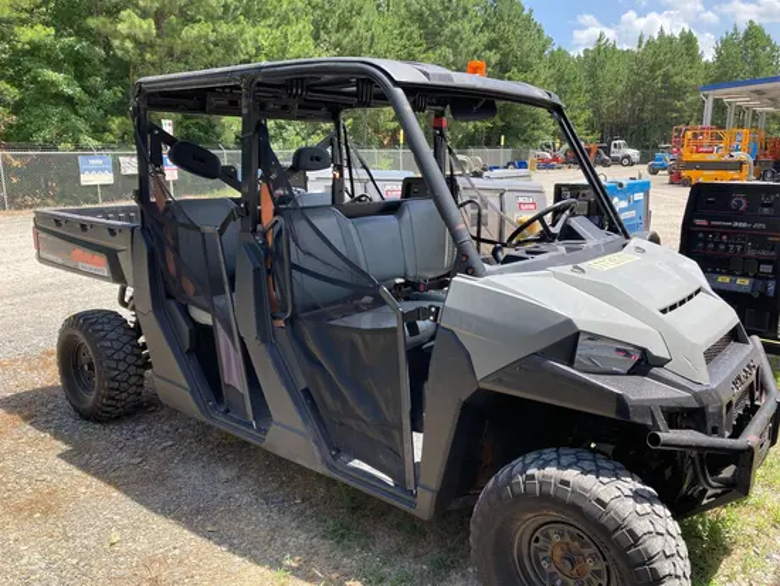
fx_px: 631
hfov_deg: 63.4
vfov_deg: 49.8
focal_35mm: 28
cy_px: 293
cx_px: 390
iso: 20
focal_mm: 3.99
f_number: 1.8
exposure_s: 1/539
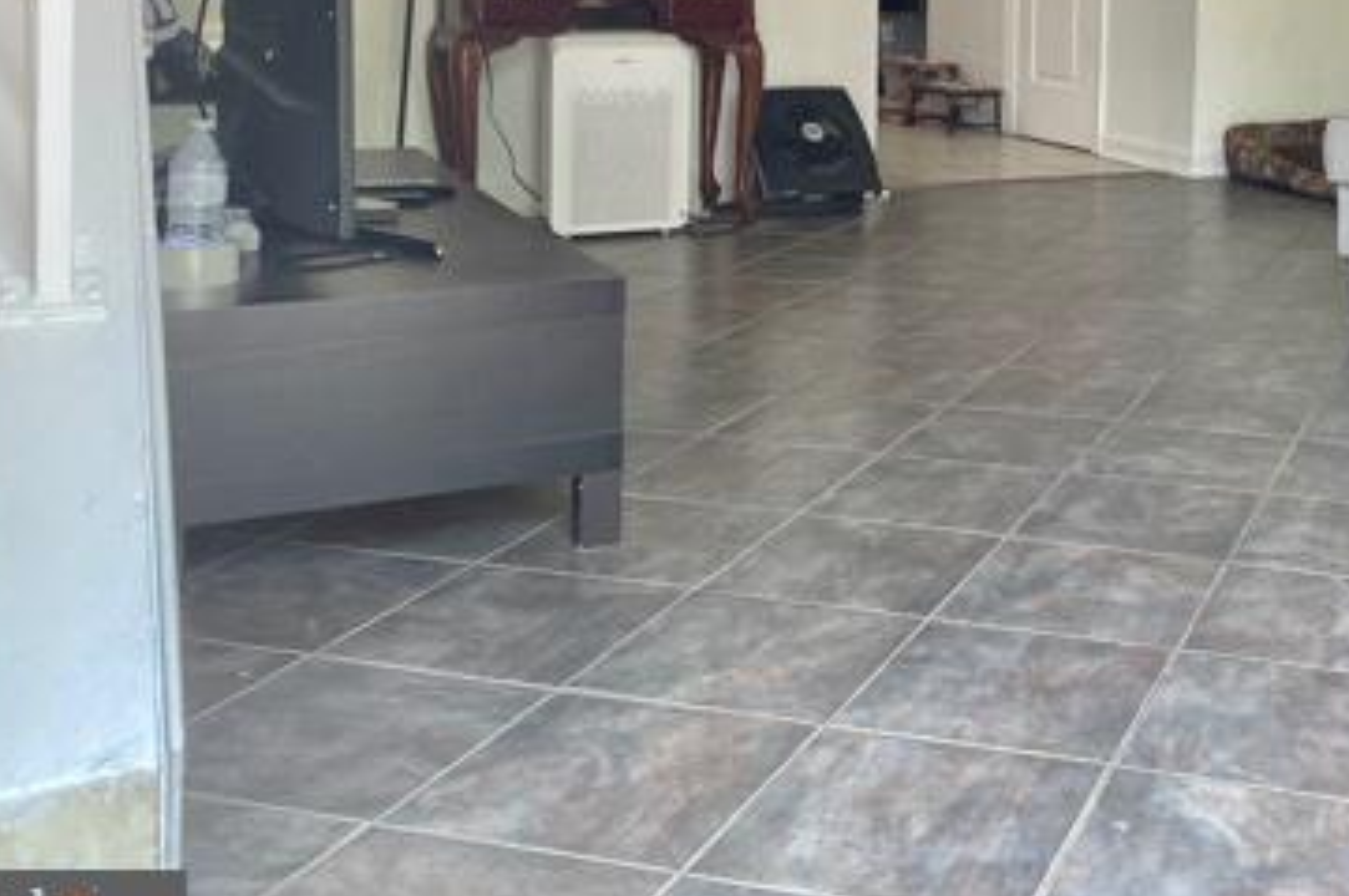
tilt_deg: -4.2
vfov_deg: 26.9
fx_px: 1797
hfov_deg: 39.4
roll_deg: -0.3
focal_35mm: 48
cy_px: 71
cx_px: 1091
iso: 100
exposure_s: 1/121
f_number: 1.6
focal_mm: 4.2
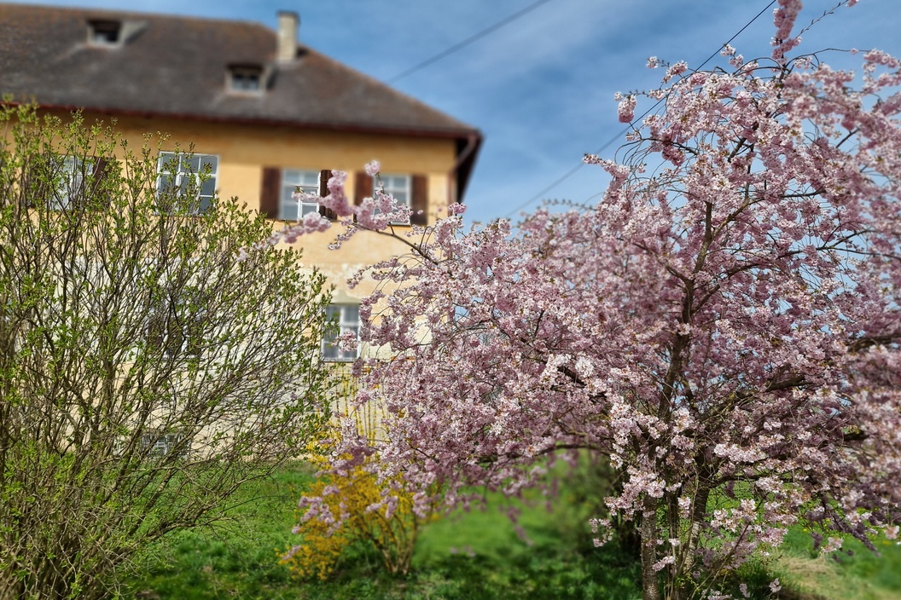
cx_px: 468
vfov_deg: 49.6
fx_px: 651
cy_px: 300
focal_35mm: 26
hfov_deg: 69.4
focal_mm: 6.7
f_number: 1.8
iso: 50
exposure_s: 1/1432
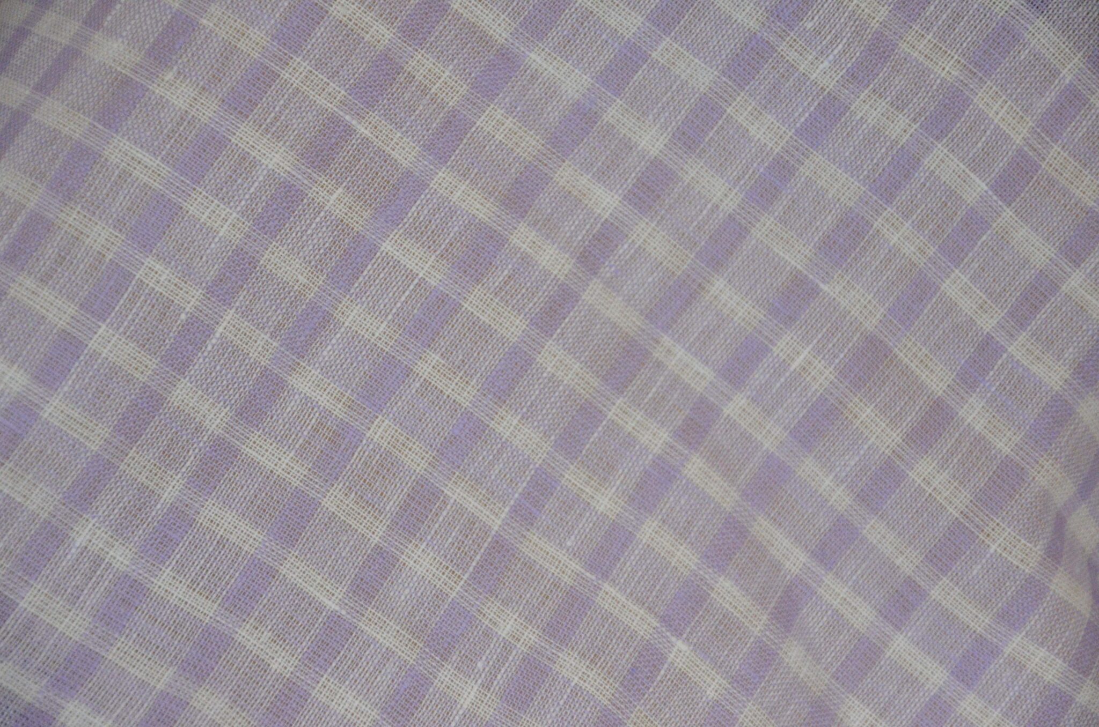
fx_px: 4798
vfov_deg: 8.7
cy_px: 364
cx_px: 550
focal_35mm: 158
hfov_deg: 13.1
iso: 5000
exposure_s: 1/8000
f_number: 6.7
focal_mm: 105
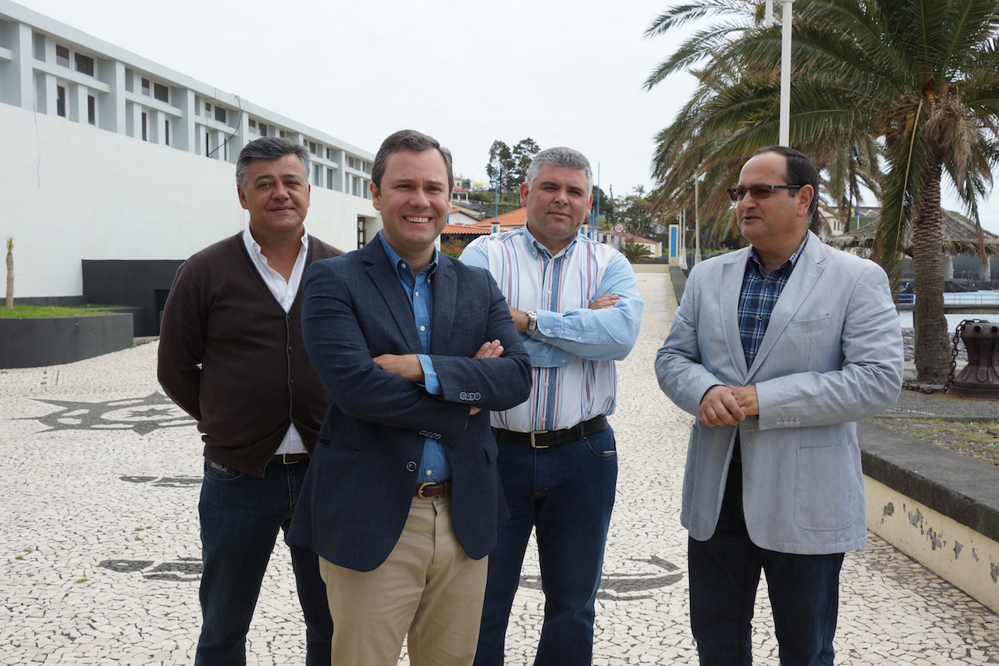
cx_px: 500
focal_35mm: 36
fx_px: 999
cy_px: 333
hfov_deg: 53.1
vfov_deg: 36.9
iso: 400
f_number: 8
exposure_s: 1/640
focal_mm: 24
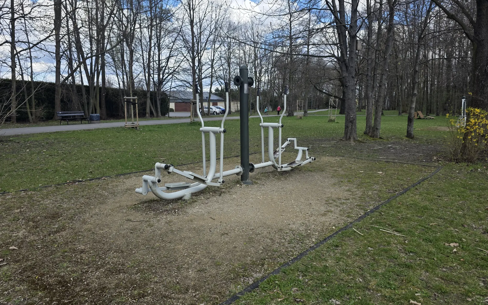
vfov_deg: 49.2
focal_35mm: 25
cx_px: 238
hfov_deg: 72.5
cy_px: 136
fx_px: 332
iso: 80
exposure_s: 1/2054
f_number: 1.7
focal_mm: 6.3
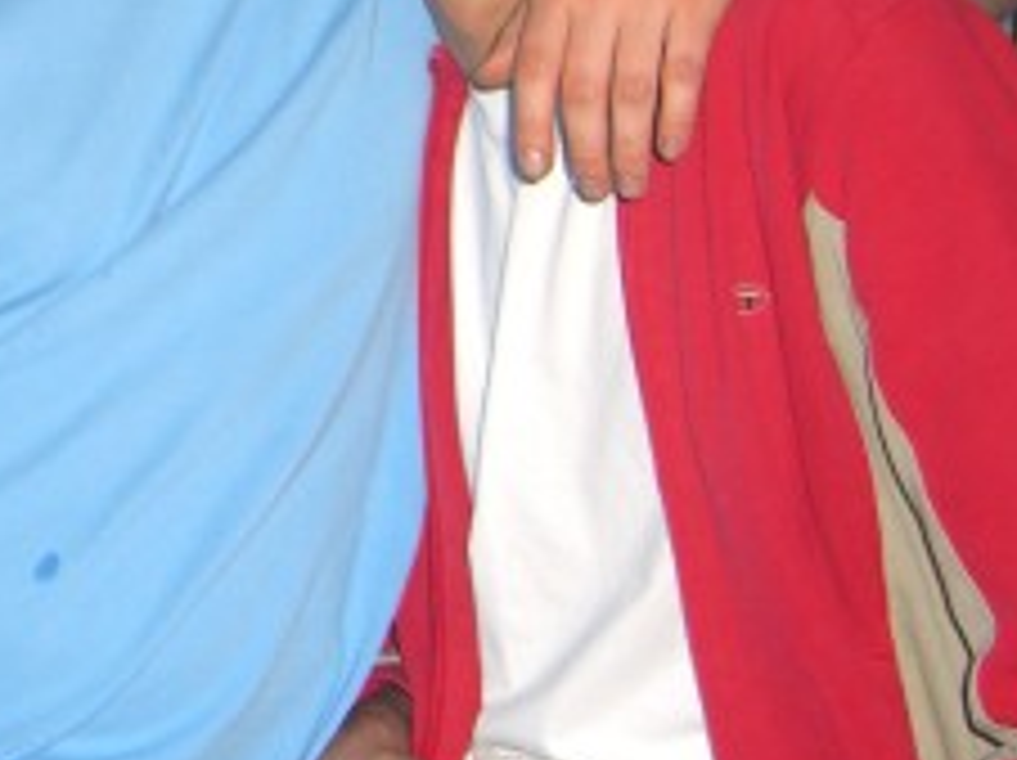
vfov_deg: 14.2
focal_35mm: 101
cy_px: -148
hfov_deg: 18.6
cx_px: -140
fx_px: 2964
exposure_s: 1/60
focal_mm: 7.9
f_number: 2.8
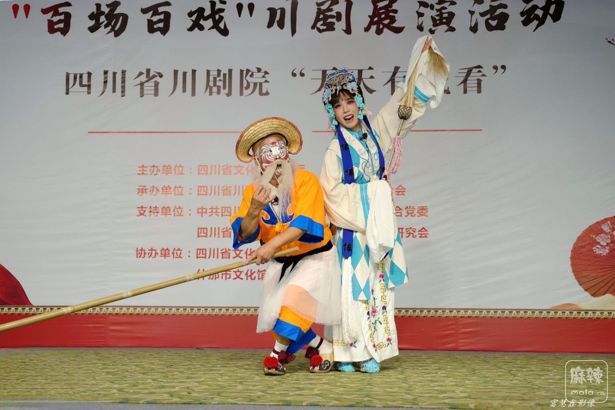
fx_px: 769
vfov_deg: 29.9
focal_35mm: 45
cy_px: 205
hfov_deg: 43.6
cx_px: 308
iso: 250
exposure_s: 1/160
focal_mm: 45
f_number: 4
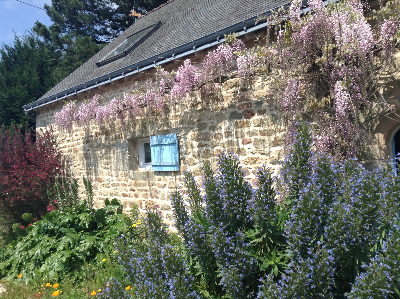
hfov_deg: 55.4
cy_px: 150
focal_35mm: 33
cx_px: 200
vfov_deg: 42.8
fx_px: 381
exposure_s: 1/965
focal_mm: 3.3
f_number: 2.4
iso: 25
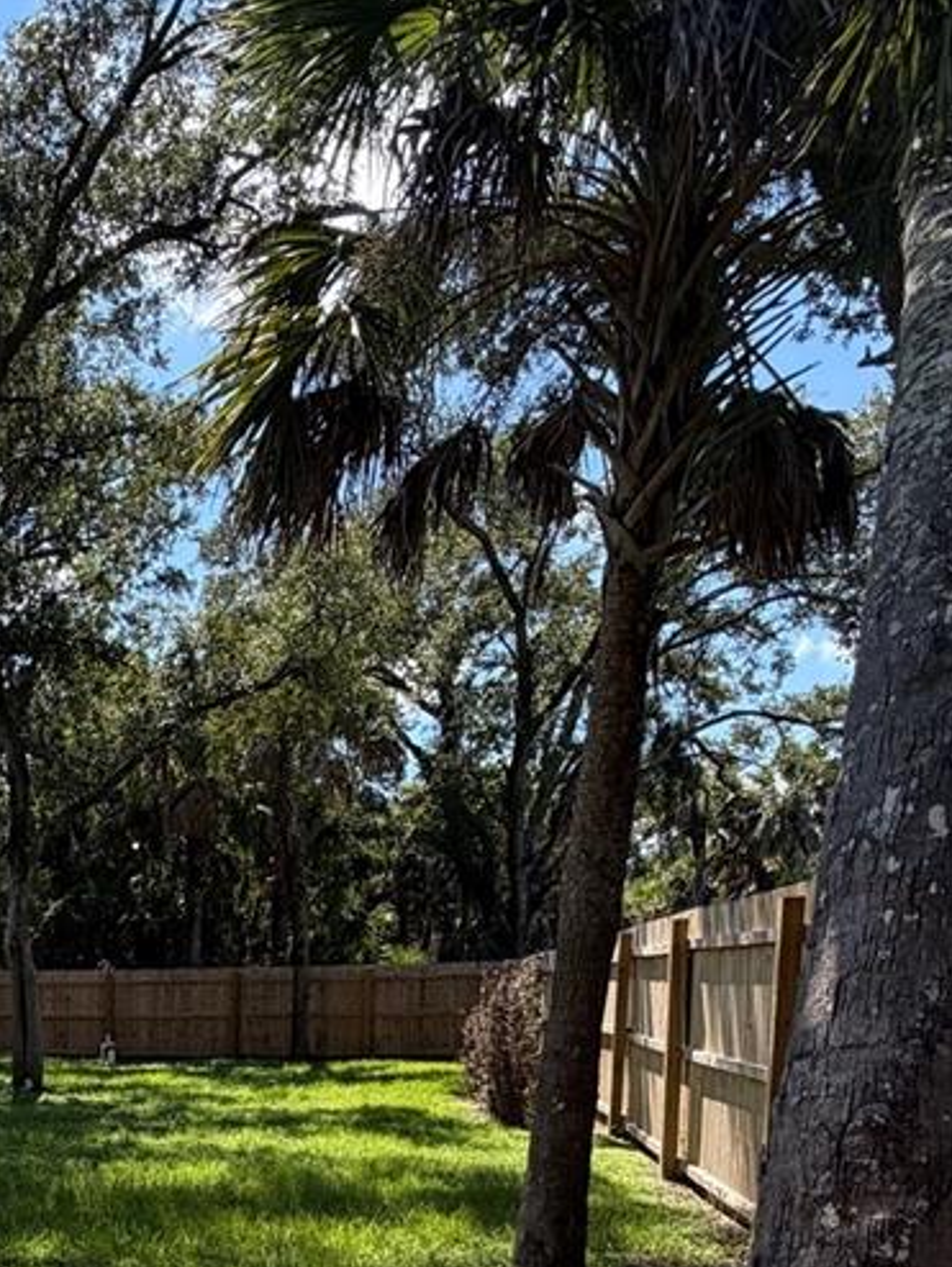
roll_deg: +1.1
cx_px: -3
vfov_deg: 47.8
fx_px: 1246
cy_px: 1164
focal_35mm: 34
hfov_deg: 37.3
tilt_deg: -7.7
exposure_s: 1/770
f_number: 2.2
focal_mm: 2.22
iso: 40
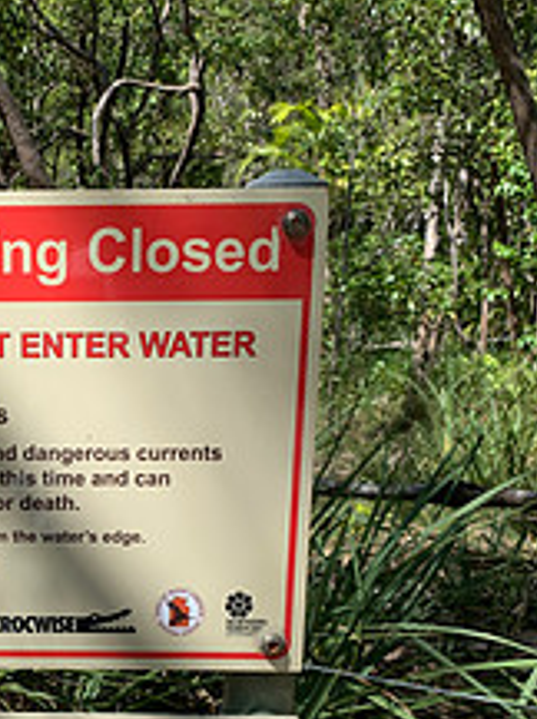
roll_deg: +0.7
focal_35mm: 54
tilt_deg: -13.0
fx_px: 1120
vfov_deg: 34.4
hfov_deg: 26.0
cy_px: 583
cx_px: 38
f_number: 1.8
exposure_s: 1/1560
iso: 25
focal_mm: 4.25
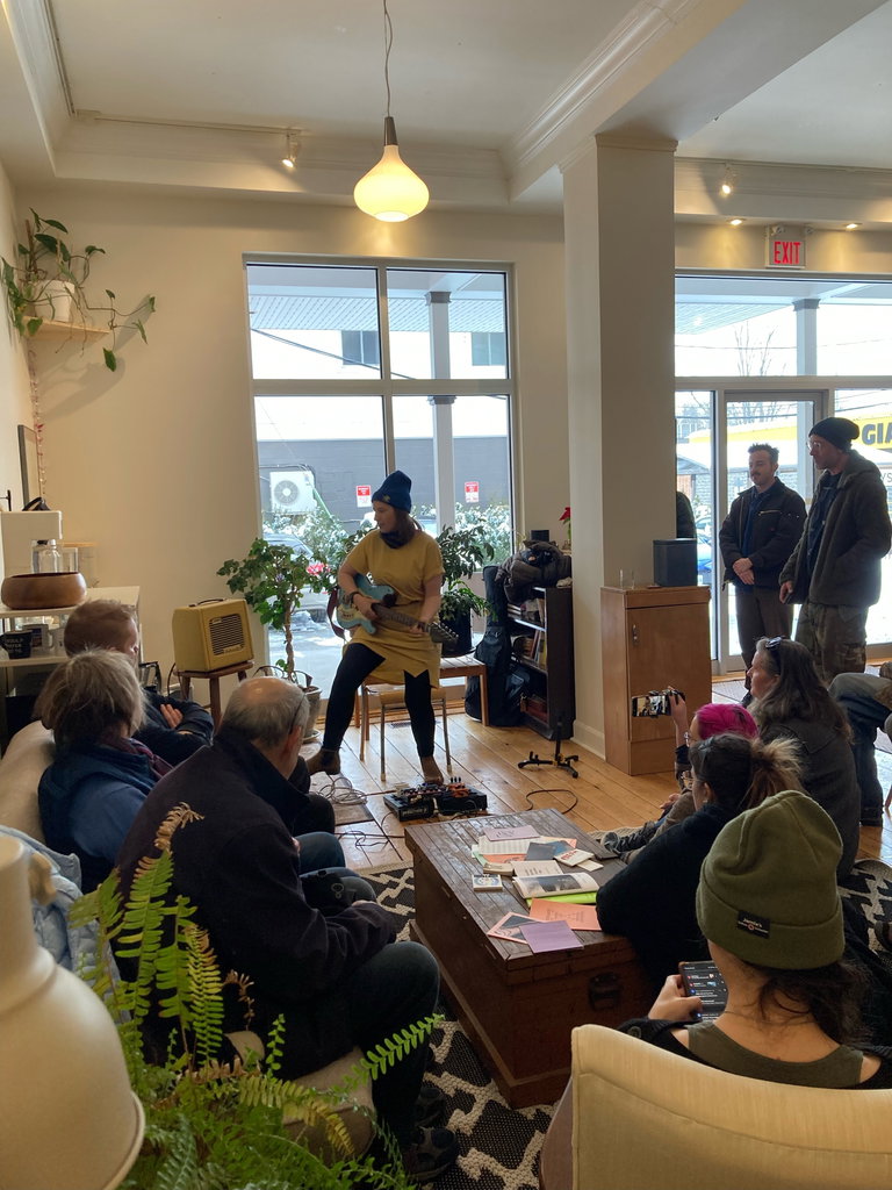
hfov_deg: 49.7
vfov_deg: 63.4
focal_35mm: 28
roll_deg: +1.9
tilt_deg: -4.6
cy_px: 595
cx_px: 446
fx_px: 962
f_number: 1.8
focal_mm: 3.99
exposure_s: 1/60
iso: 64
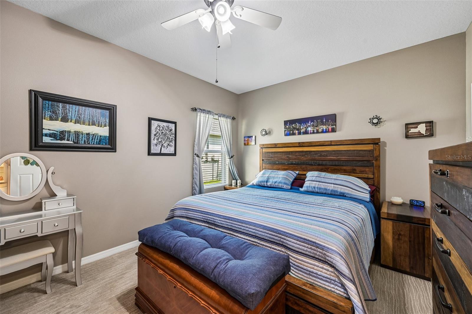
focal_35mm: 14
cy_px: 157
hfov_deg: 104.3
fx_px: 184
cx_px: 236
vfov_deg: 81.2
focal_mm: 14
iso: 400
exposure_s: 1/10
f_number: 8
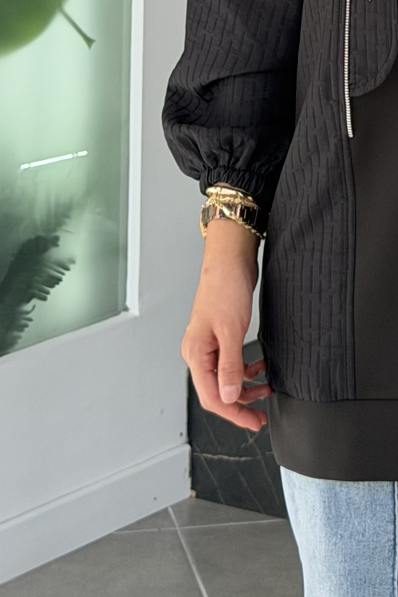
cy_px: -283
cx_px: 571
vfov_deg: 13.0
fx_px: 2487
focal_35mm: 150
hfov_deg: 9.0
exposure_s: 1/592
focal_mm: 6.76
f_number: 1.78
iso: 80
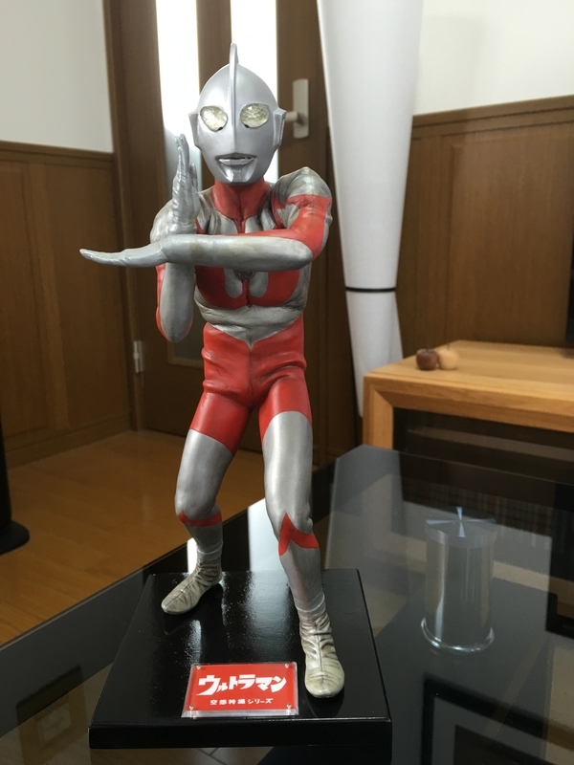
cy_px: 382
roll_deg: +1.3
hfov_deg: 48.2
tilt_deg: -11.1
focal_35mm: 29
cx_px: 287
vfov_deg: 61.7
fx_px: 641
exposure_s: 1/15
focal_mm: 4.15
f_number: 2.2
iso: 32
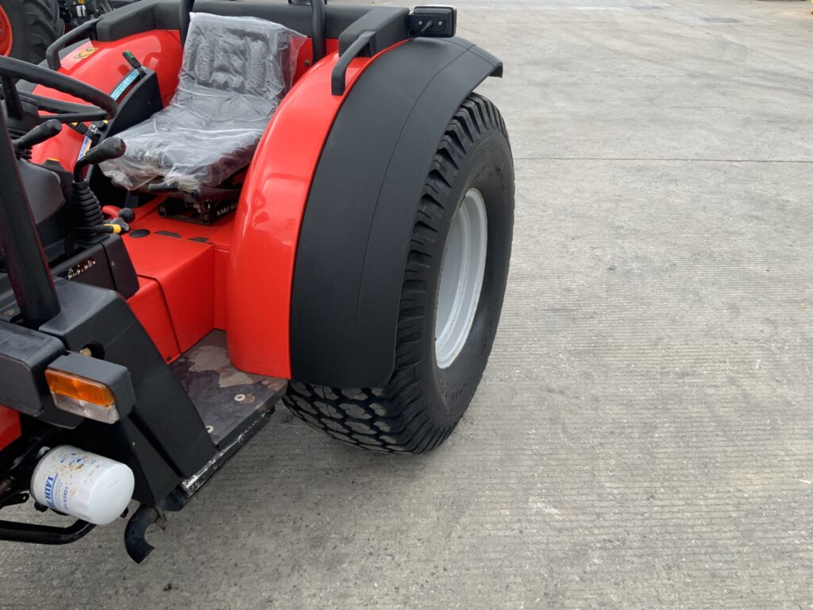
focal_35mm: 29
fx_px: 681
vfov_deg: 48.2
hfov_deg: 61.7
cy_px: 305
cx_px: 406
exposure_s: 1/260
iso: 16
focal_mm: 3
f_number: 1.8
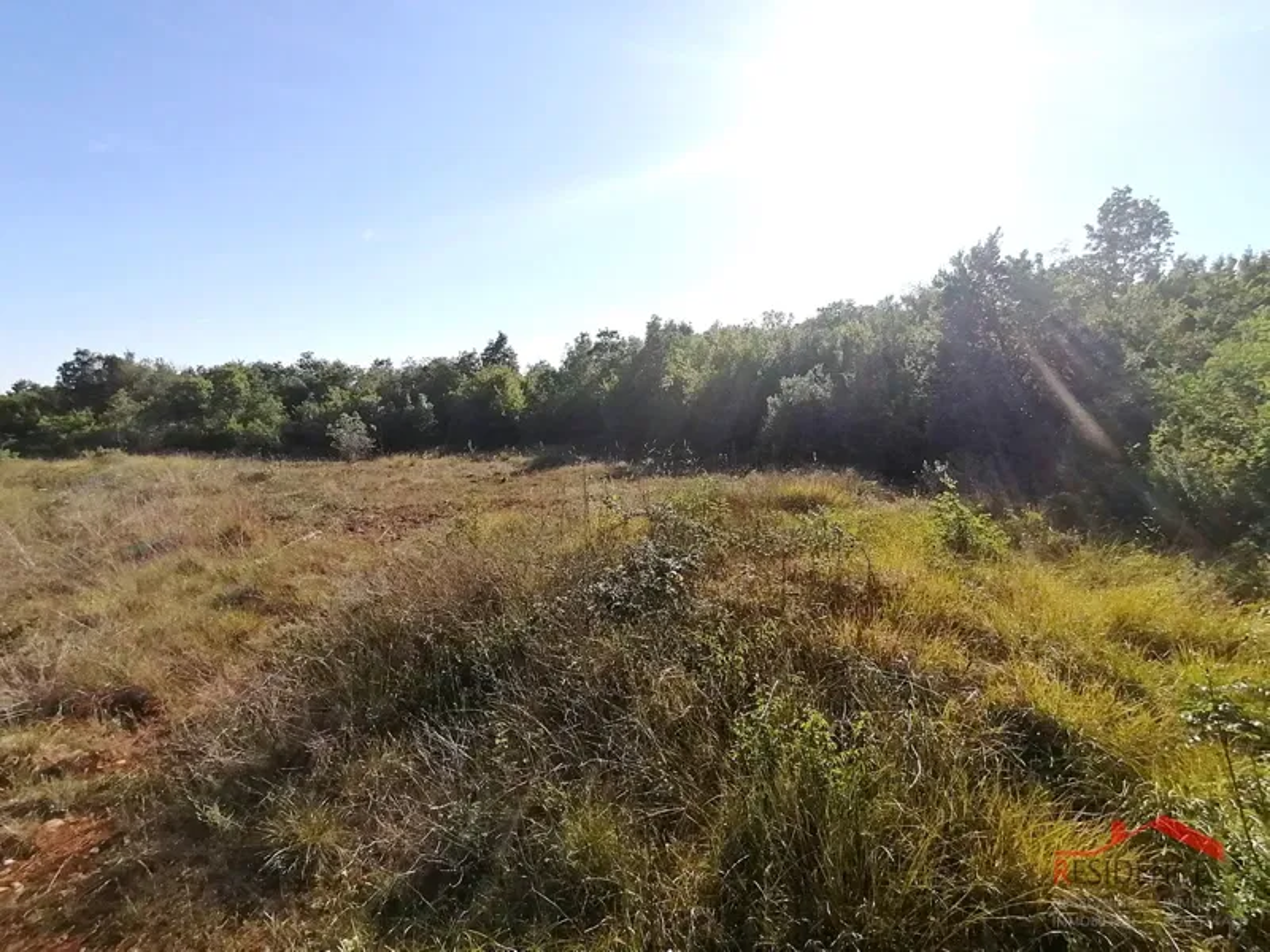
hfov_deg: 91.0
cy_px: 476
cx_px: 635
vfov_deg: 74.7
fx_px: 624
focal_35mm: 17
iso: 50
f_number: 2.4
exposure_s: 1/1418
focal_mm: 2.7
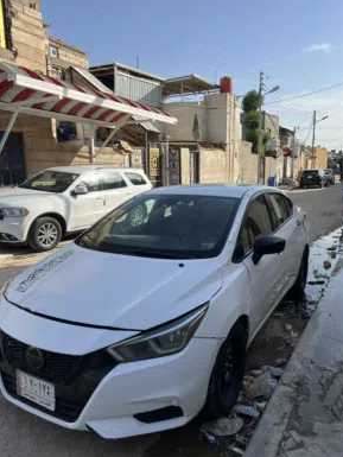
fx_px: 357
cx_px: 177
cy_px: 234
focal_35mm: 27
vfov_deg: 65.3
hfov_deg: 51.4
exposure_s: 1/3356
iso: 50
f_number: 1.5
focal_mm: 5.7
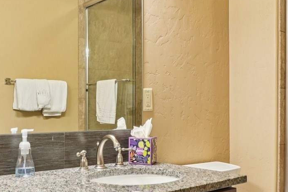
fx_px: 322
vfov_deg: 33.1
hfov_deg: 46.7
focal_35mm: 40
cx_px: 77
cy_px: 116
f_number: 8
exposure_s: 1/8
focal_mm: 11
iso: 500
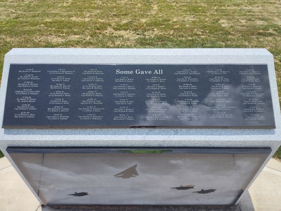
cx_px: 140
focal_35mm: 23
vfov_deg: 58.9
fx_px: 187
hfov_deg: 73.9
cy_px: 106
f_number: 1.8
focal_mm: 5.56
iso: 100
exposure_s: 1/2492
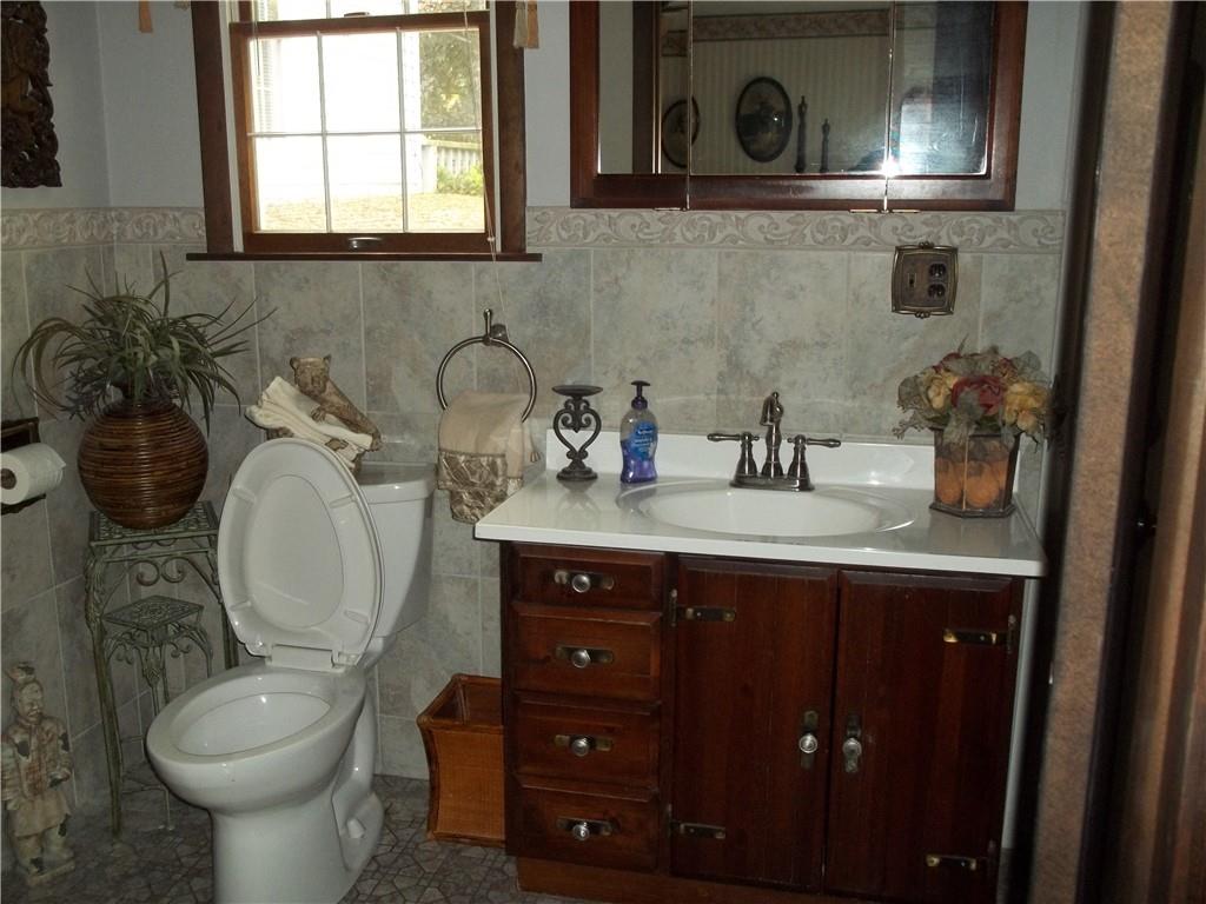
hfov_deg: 55.4
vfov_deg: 42.9
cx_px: 603
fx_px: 1150
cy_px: 452
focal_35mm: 33
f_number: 3.3
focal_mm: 5.9
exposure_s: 1/30
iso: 160
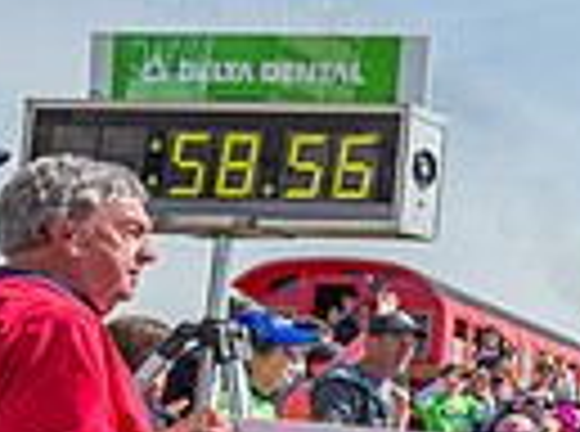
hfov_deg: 14.8
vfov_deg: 14.1
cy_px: 346
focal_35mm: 104
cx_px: 1232
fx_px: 1738
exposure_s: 1/6400
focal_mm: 24
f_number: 5.6
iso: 640
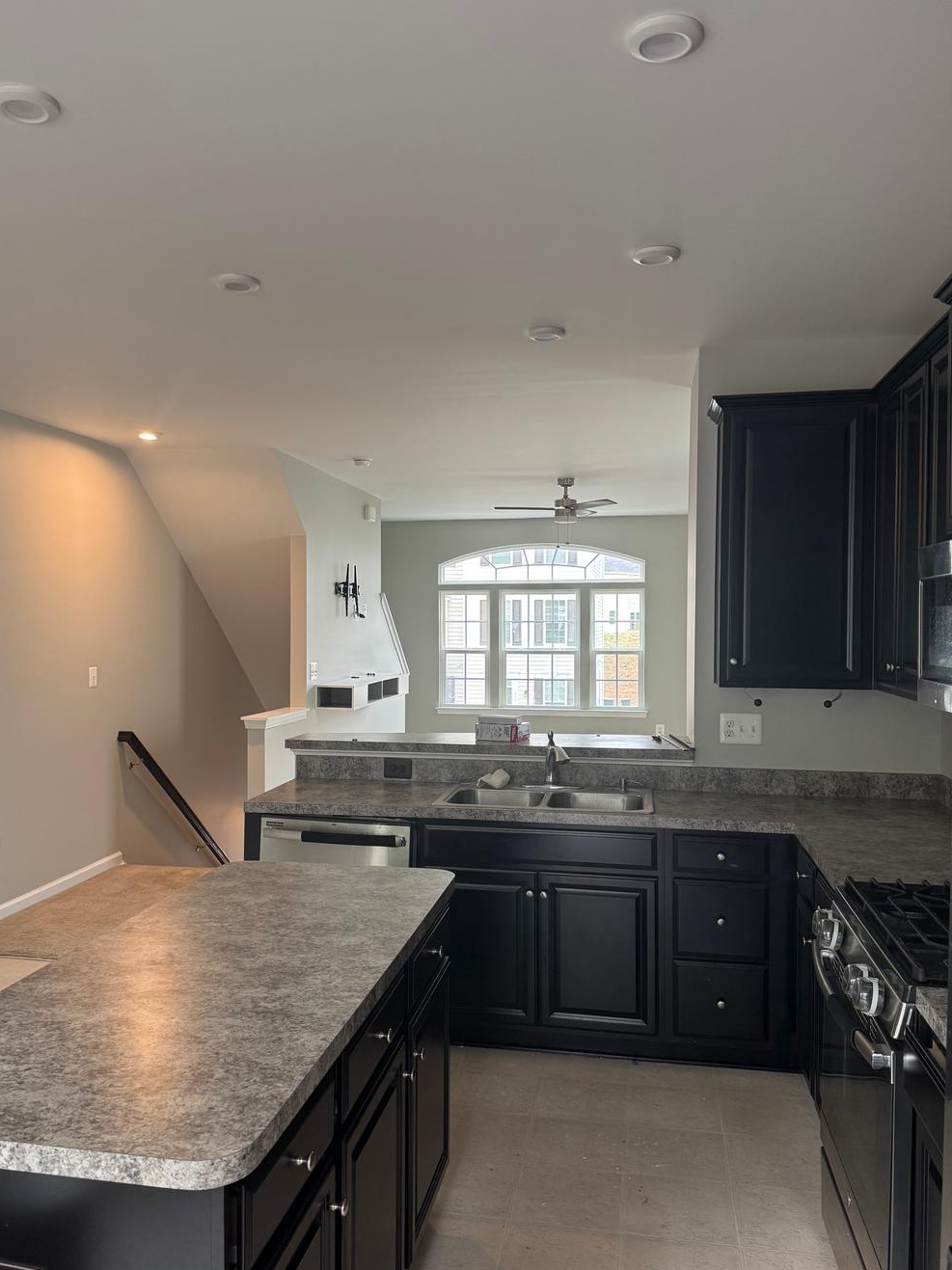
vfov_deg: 63.5
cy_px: 646
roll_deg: +0.0
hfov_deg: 49.7
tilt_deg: -2.0
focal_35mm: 28
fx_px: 1027
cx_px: 443
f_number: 1.78
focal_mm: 6.76
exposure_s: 1/60
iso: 160
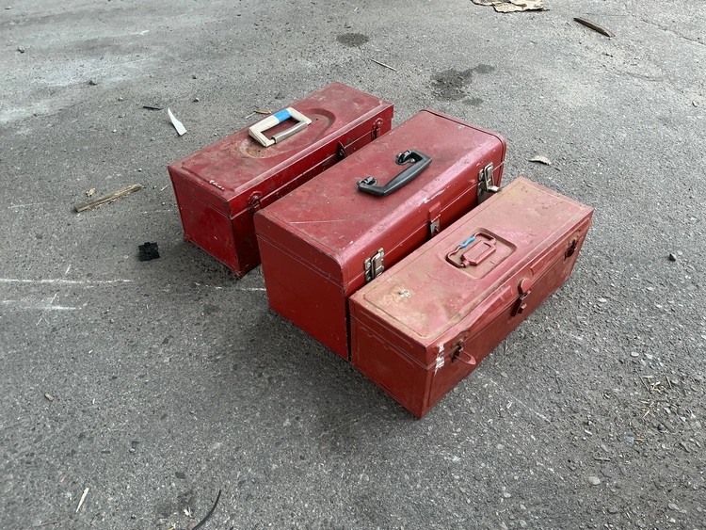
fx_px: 571
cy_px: 265
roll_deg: -3.7
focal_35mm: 28
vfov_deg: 49.8
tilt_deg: -41.7
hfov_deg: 63.4
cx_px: 353
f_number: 1.8
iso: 25
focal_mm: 3
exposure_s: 1/353
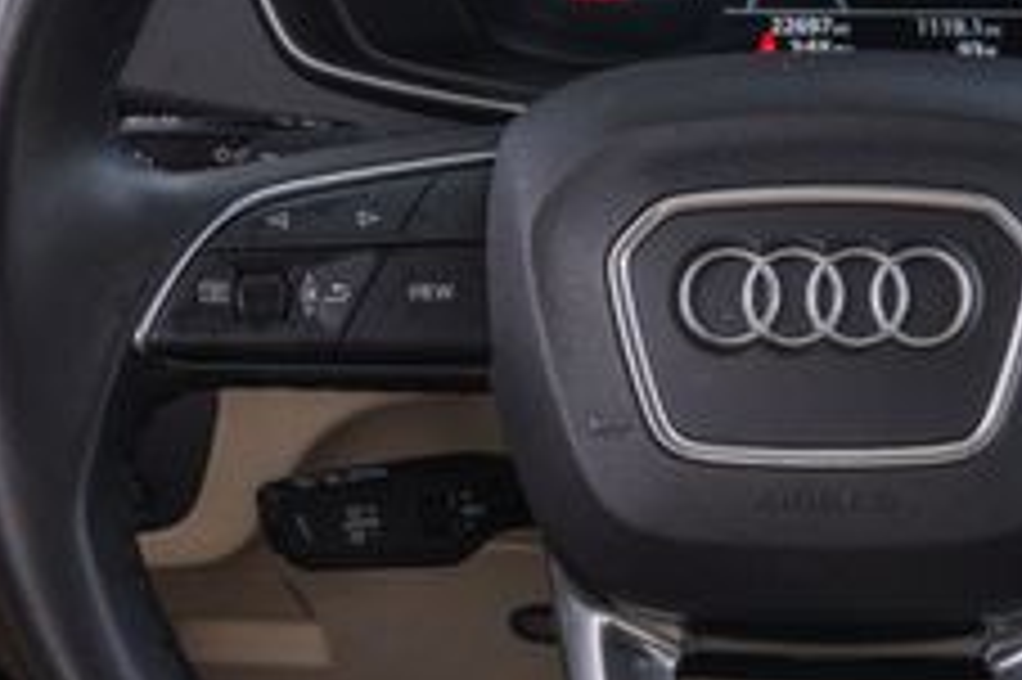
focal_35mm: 80
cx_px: 854
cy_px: 399
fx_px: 2269
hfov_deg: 24.9
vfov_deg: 17.0
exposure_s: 1/100
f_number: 8
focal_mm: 24
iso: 640
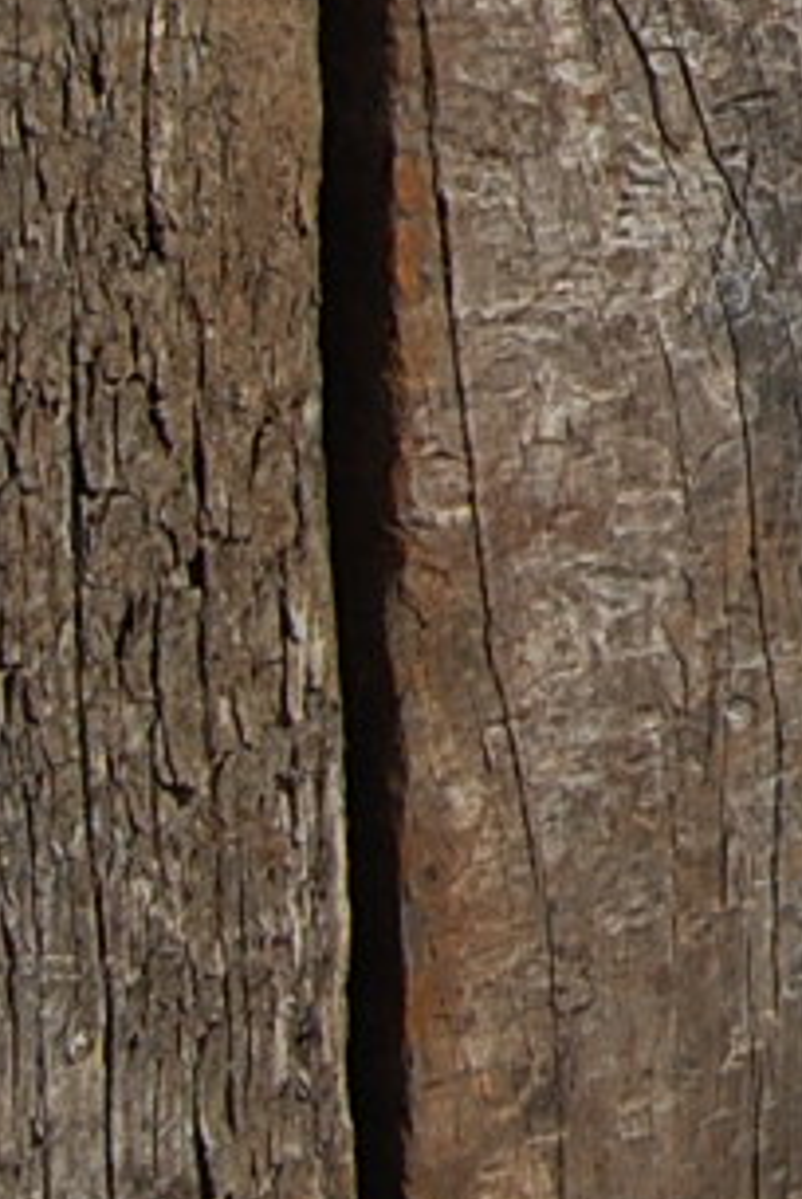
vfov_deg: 10.3
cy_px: -645
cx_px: 2351
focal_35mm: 192
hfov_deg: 6.6
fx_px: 6401
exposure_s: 1/500
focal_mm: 26
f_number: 11
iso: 200
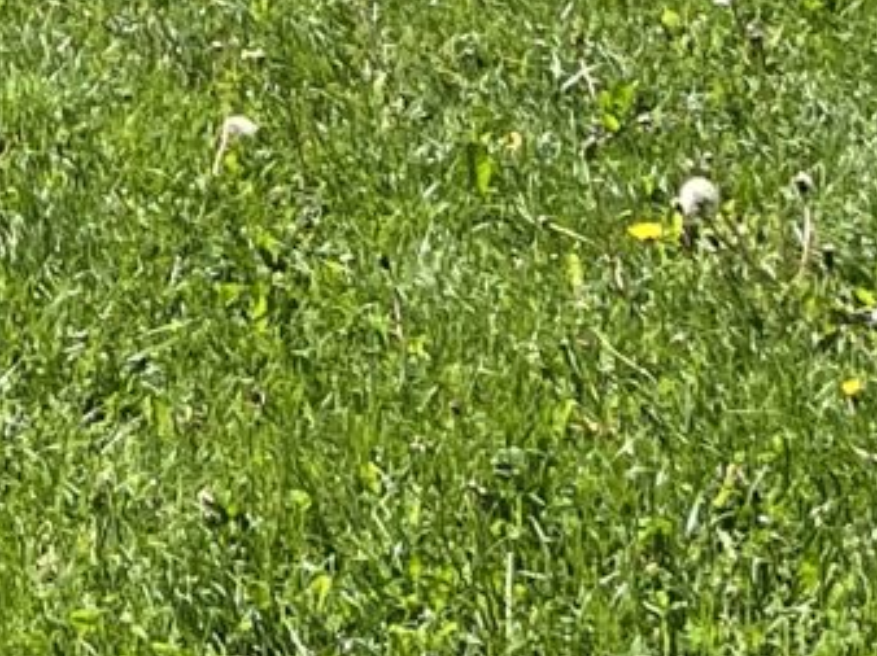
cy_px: -1610
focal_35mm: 197
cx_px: -628
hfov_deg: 9.6
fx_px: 4987
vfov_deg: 6.5
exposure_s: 1/2513
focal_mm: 5.1
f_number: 1.6
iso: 50
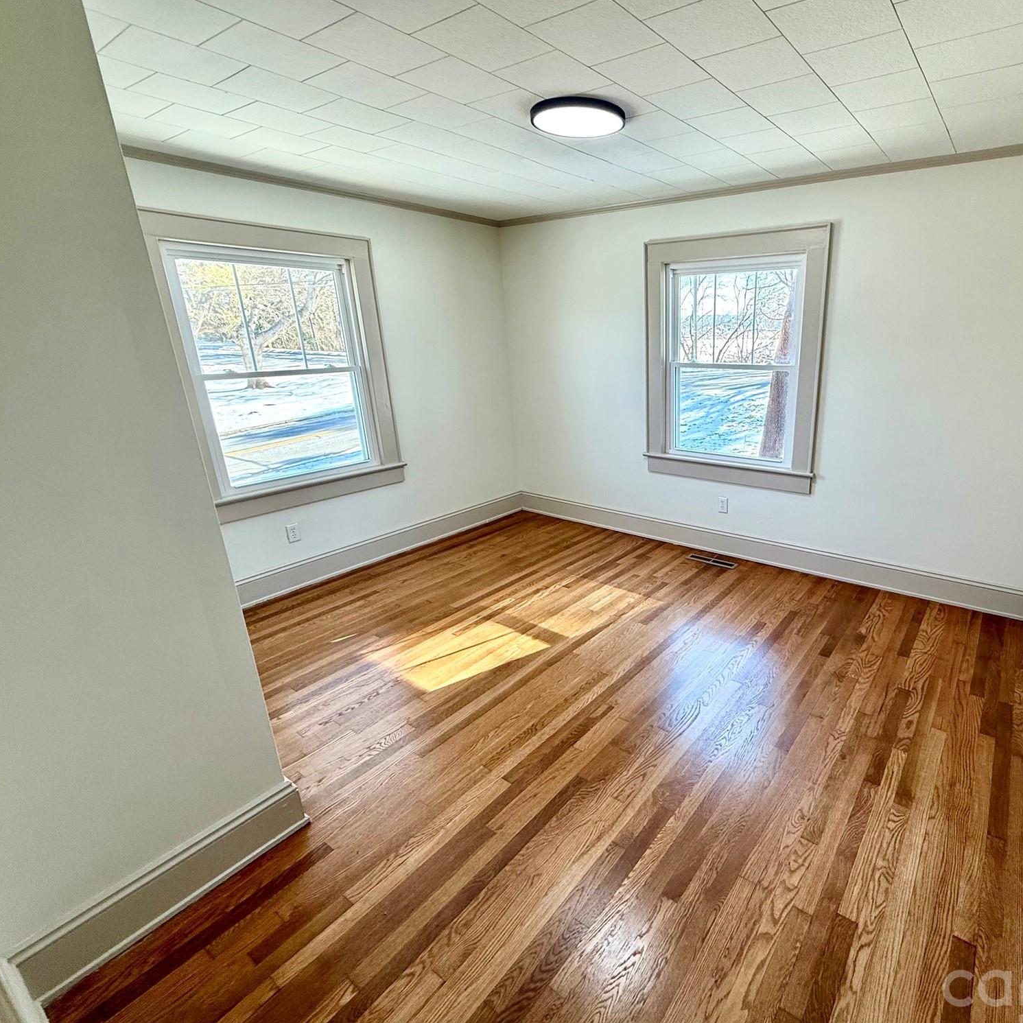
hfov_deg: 82.0
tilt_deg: -17.6
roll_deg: +0.6
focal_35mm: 17
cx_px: 652
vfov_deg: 84.0
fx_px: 568
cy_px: 513
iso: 100
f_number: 2.2
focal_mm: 2.22
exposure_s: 1/120
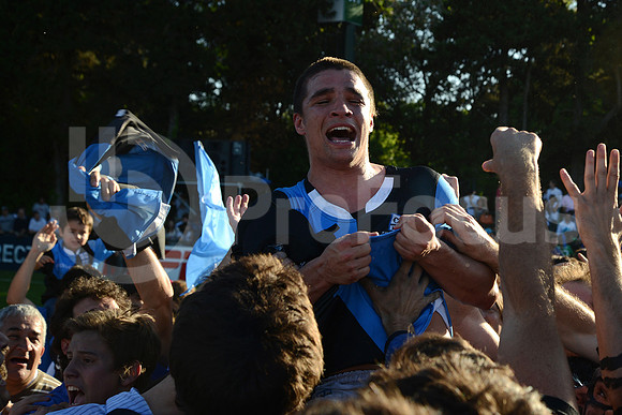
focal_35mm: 44
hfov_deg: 44.5
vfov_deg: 30.5
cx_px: 311
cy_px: 208
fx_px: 760
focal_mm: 44
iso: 320
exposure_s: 1/800
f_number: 5
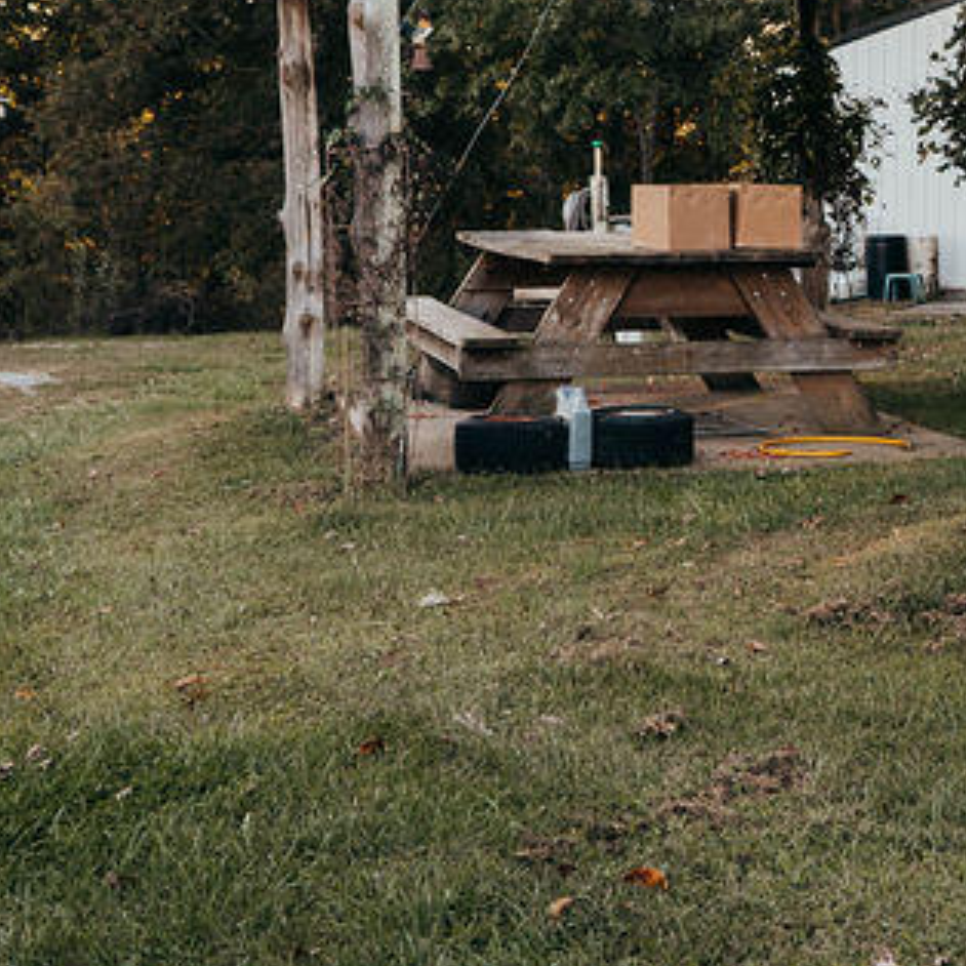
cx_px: 968
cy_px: 345
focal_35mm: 78
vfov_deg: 22.1
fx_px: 2463
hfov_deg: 21.4
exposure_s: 1/160
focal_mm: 28
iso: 320
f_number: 4
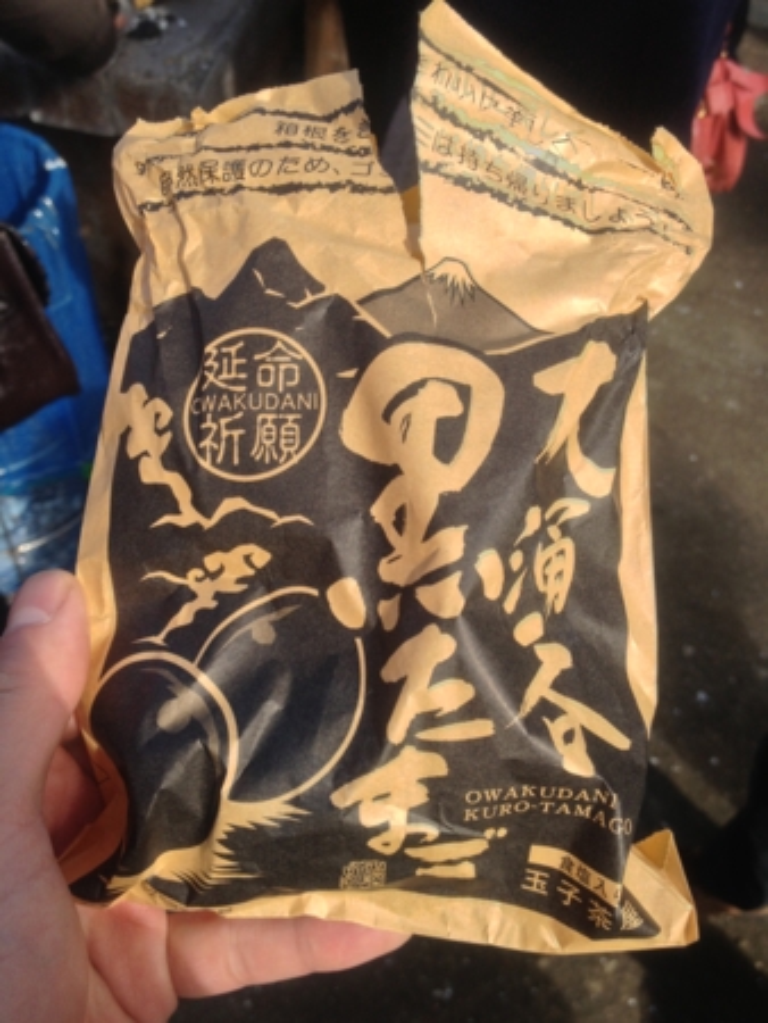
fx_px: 1034
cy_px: 512
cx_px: 384
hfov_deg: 40.7
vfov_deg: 52.6
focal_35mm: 35
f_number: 2.4
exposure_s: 1/920
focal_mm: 4.28
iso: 50
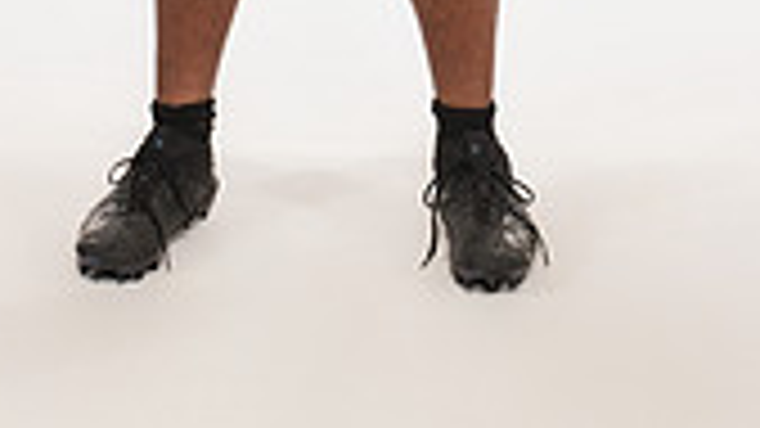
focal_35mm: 123
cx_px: 297
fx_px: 2478
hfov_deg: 17.4
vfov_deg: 9.0
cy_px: -559
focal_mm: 44
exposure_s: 1/320
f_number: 7.1
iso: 500
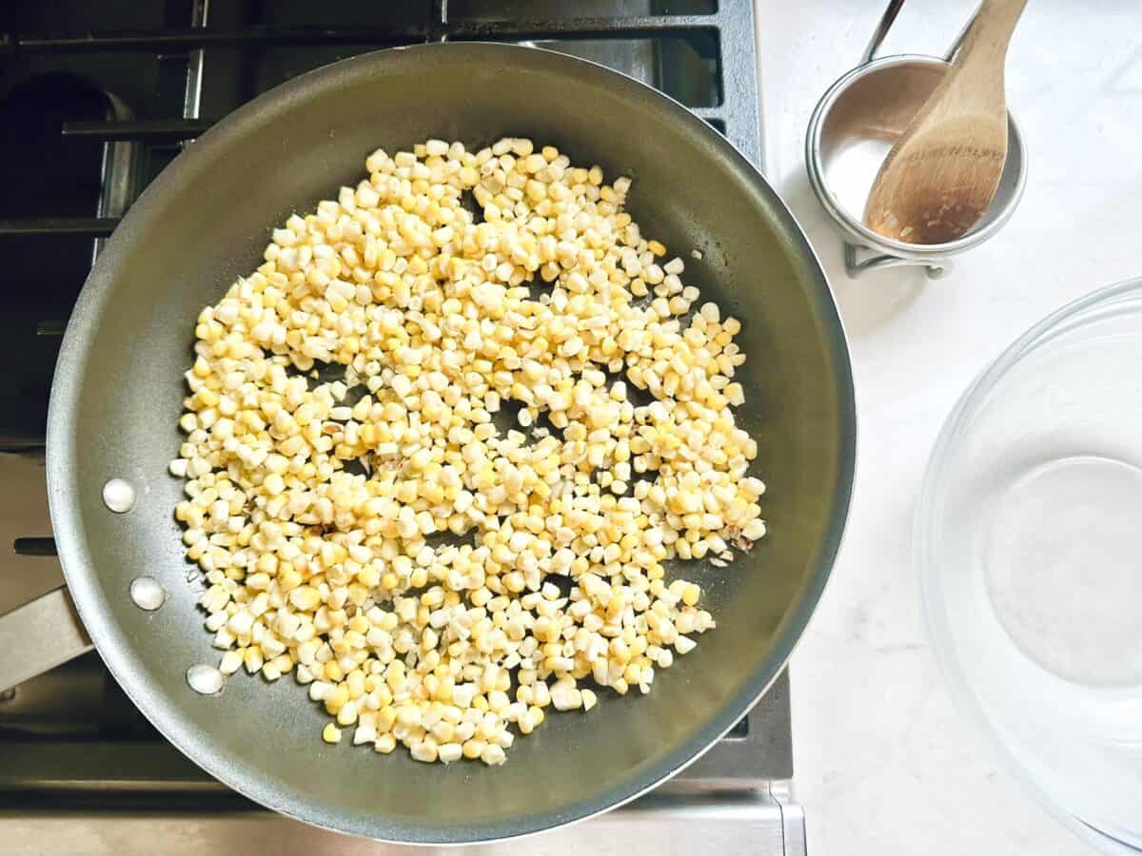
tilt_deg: -80.2
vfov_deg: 56.8
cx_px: 571
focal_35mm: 24
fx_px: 792
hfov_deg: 71.6
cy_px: 428
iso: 125
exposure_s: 1/121
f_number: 1.78
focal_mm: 6.86
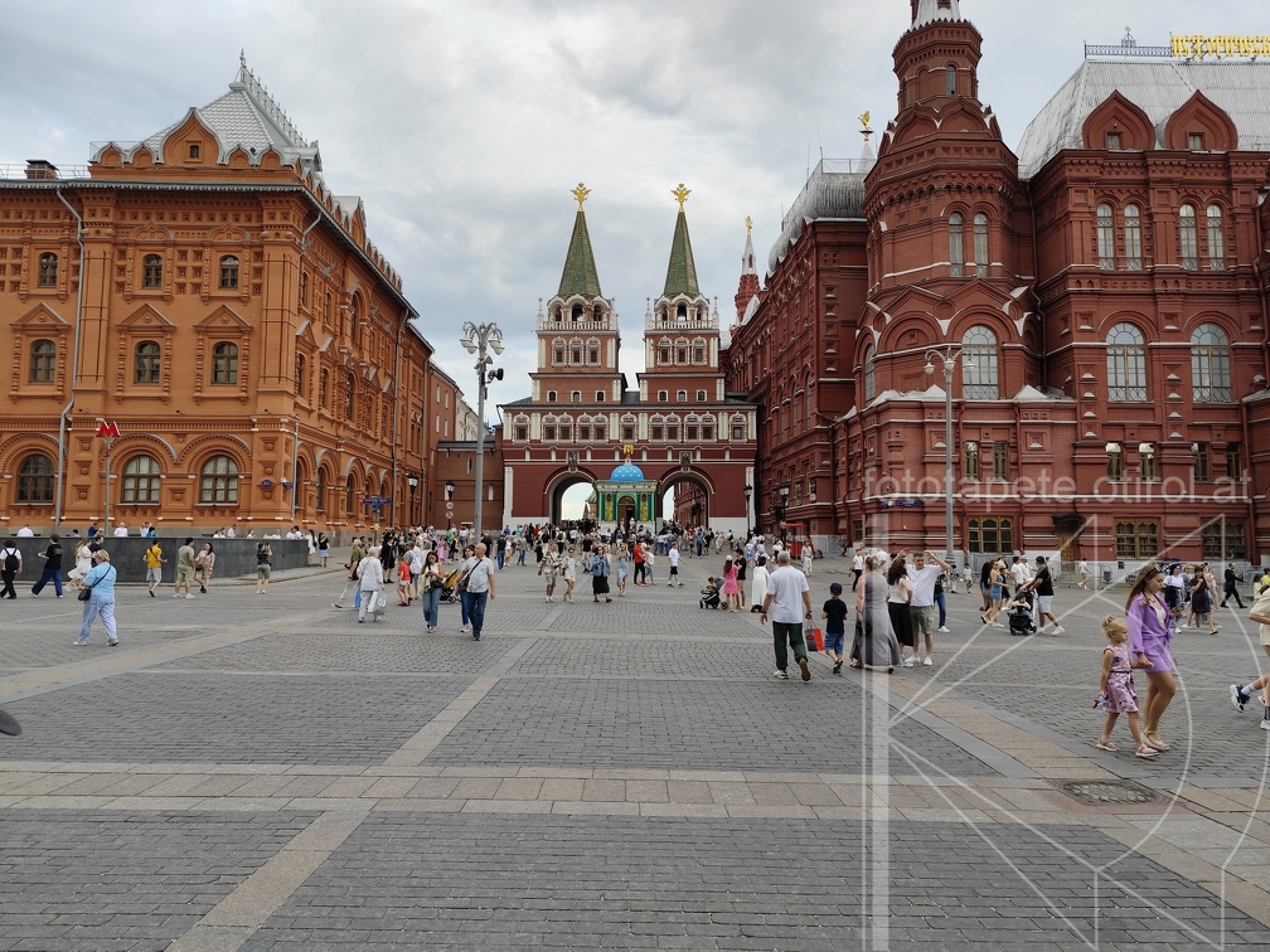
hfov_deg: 73.9
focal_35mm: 23
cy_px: 476
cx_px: 635
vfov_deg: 58.9
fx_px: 844
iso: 50
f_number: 1.65
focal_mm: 6.19
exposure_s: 1/679
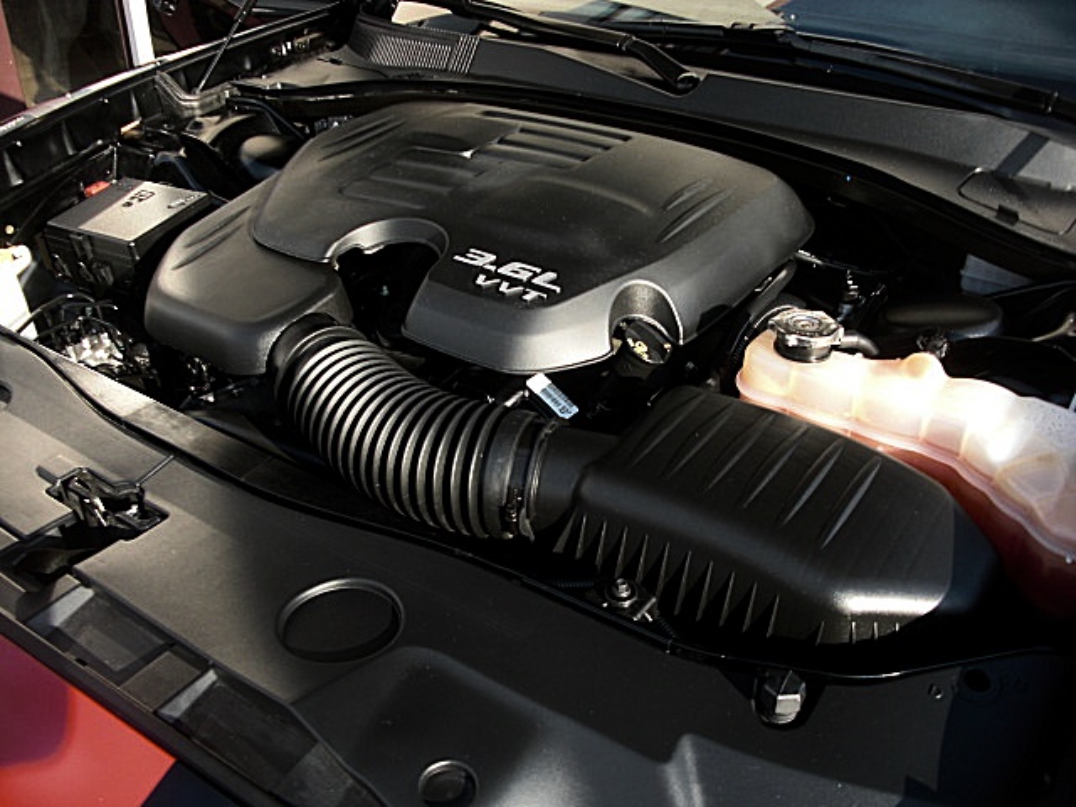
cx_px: 538
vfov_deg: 39.7
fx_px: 1119
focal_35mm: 36
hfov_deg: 51.4
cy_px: 404
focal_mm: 6.3
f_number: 2.8
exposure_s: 1/160
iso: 50
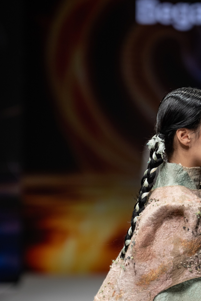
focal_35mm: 385
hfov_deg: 3.6
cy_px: 232
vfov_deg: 5.4
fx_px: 3225
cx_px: 141
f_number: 2.8
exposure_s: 1/320
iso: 200
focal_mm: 149.8
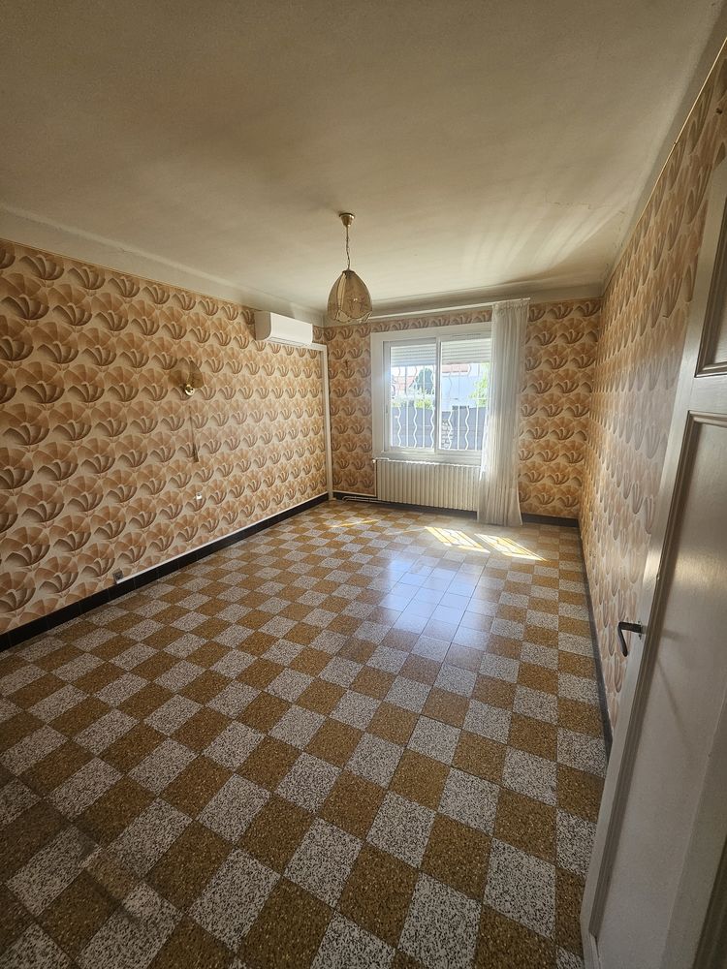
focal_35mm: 13
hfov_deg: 89.9
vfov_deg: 106.2
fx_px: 364
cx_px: 364
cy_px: 484
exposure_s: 1/50
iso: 40
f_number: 2.2
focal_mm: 1.7
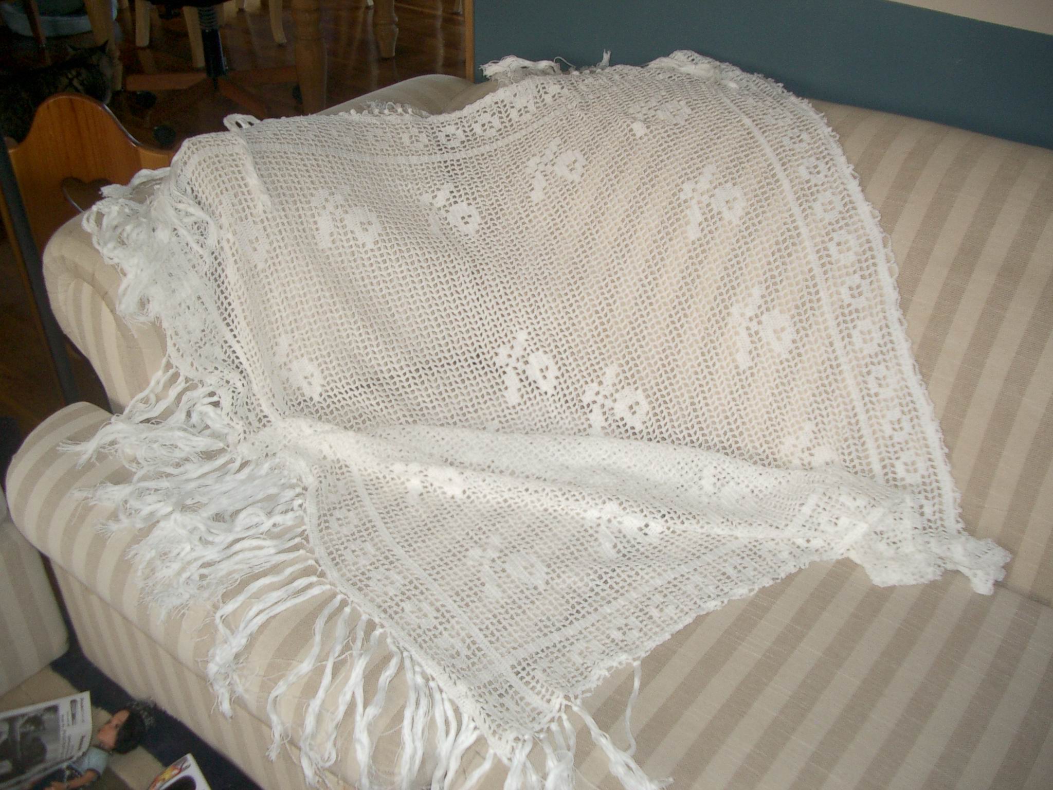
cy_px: 395
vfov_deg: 40.7
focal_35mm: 35
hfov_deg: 52.6
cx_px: 526
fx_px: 1065
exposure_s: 1/40
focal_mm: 5.8
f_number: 2.6
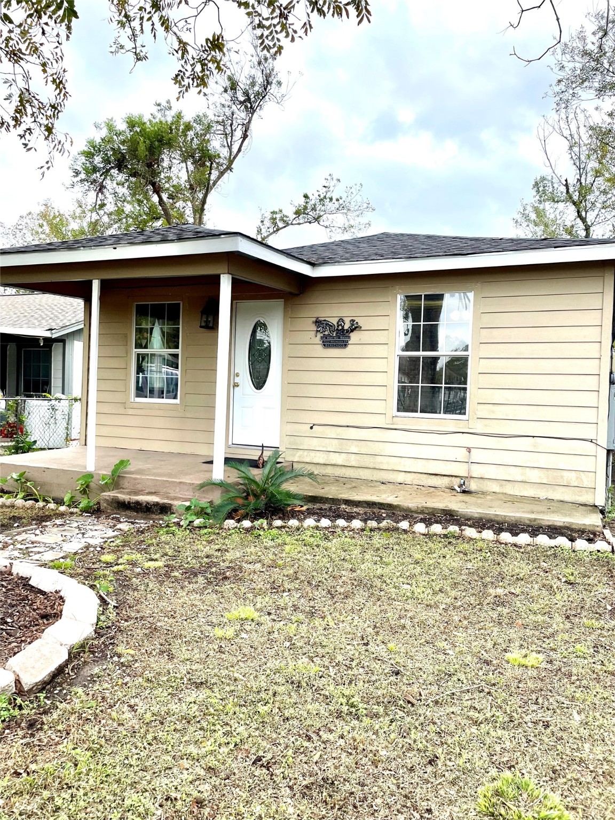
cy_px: 410
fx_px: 616
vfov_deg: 67.3
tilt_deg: -1.4
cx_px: 308
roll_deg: -1.2
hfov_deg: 53.1
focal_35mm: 26
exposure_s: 1/1276
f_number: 1.6
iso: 32
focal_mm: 4.2
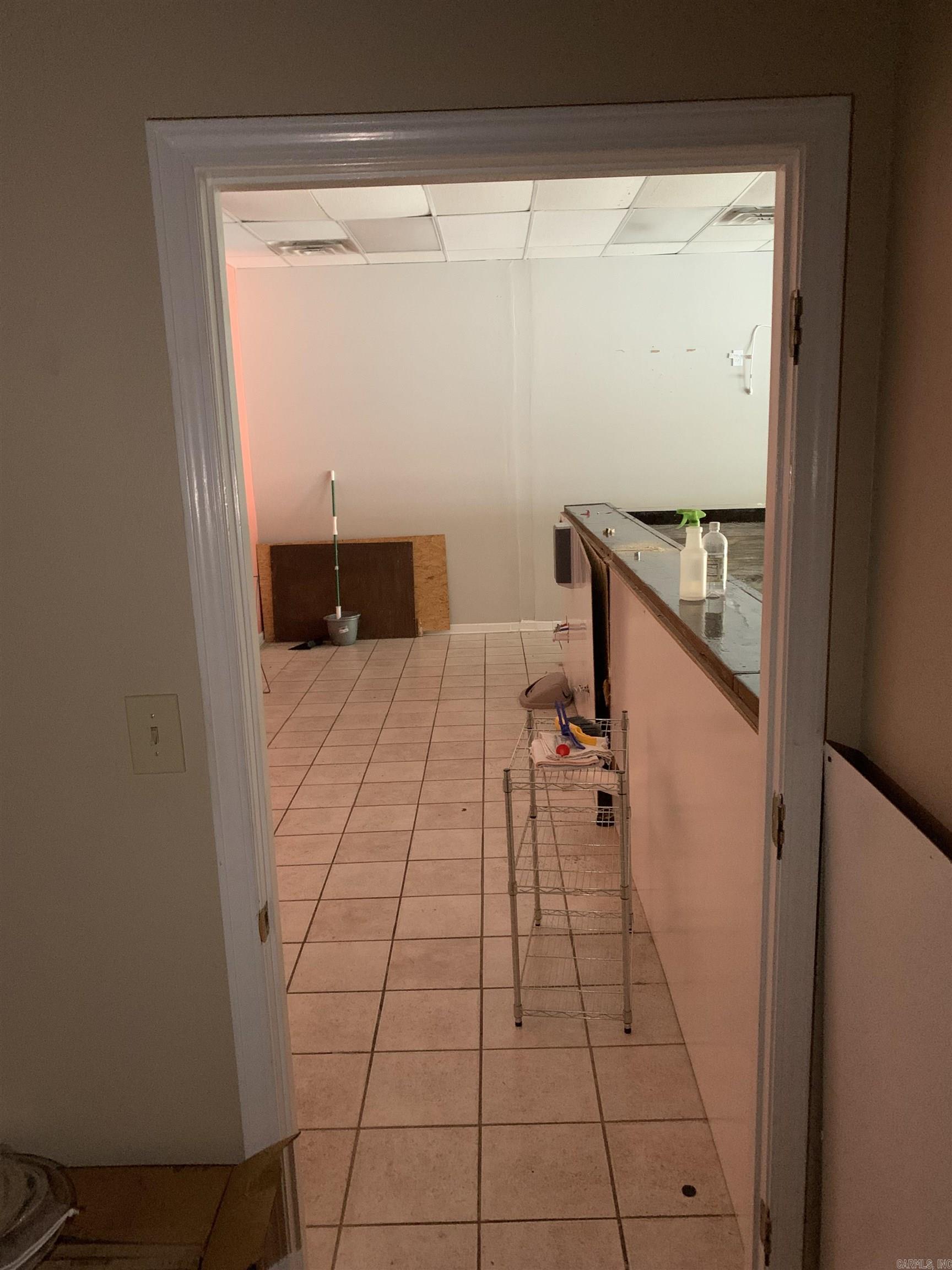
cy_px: 635
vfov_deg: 67.3
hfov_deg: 53.1
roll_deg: +3.4
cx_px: 476
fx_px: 953
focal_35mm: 26
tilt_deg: -11.9
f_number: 1.8
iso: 640
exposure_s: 1/30
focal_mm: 4.25
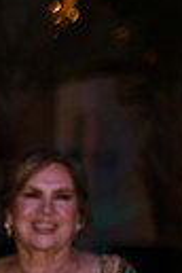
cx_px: -311
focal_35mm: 157
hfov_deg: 7.9
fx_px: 1190
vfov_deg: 12.6
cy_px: 360
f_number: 1.4
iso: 2000
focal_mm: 35
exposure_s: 1/200
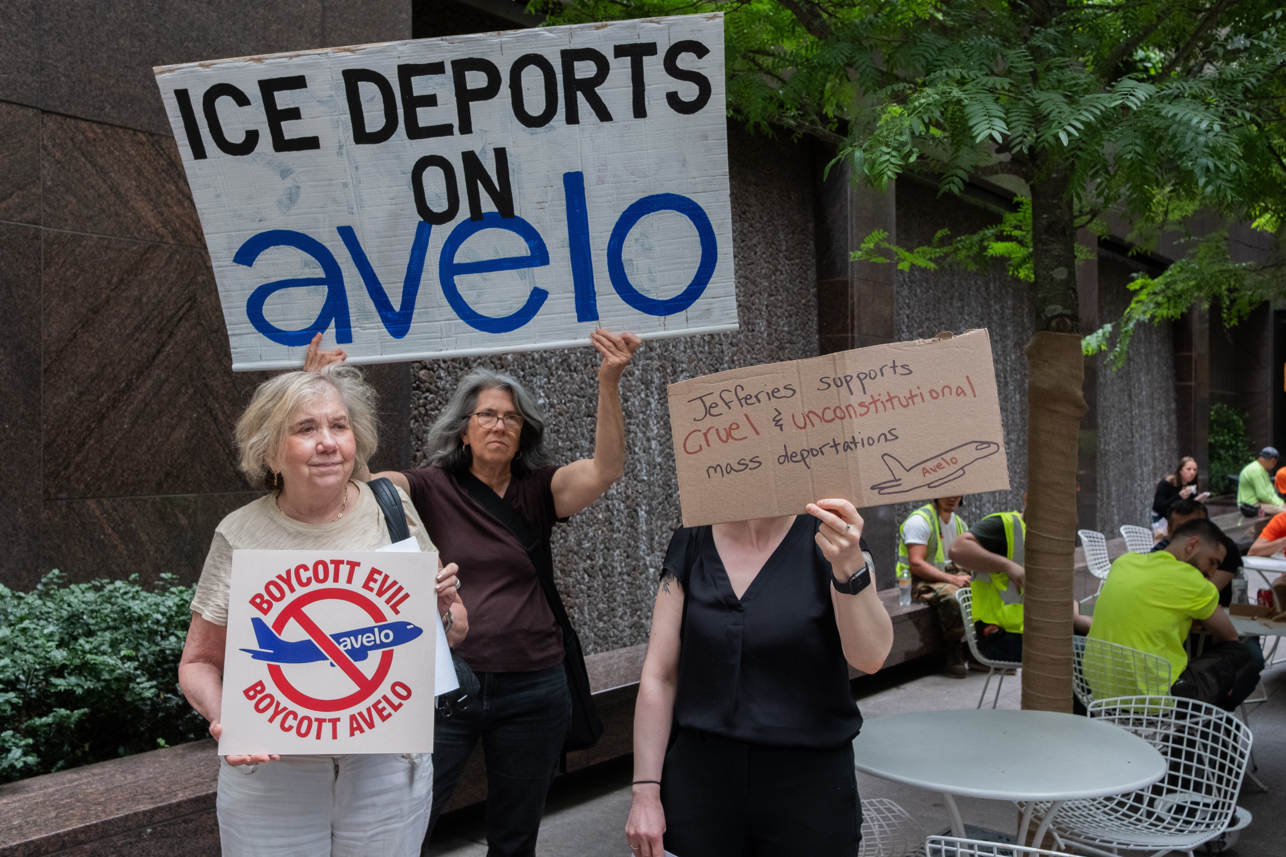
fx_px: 1250
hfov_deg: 54.4
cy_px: 428
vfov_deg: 37.9
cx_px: 643
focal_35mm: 35
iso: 1000
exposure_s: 1/320
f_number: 6.4
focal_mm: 23
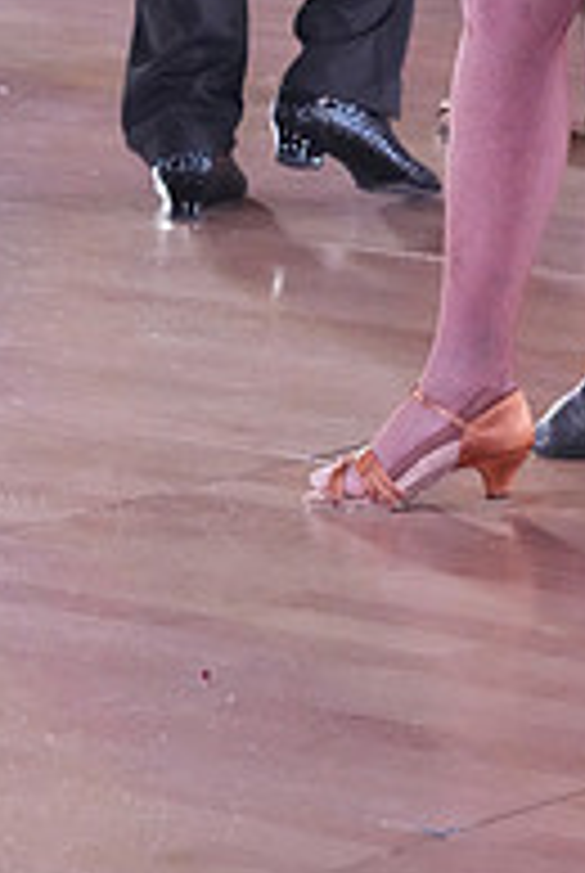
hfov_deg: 6.0
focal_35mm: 230
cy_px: -374
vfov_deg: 8.8
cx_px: 610
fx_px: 5586
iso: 8000
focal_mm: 77
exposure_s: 1/400
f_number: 5.6
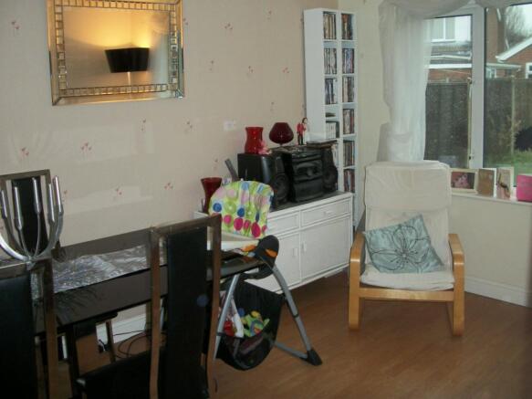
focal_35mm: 35
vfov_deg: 40.7
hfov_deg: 52.6
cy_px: 200
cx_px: 266
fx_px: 538
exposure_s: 1/30
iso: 160
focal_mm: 6.3
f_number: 3.1
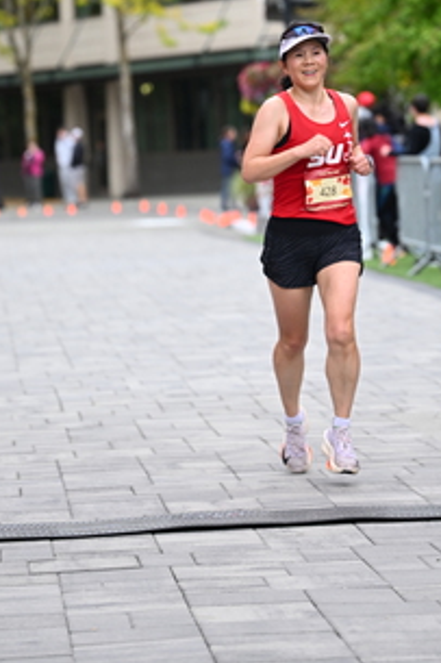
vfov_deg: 11.6
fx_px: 3256
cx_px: 277
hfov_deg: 7.7
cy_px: 167
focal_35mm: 177
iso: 640
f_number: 2.8
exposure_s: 1/2000
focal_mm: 98
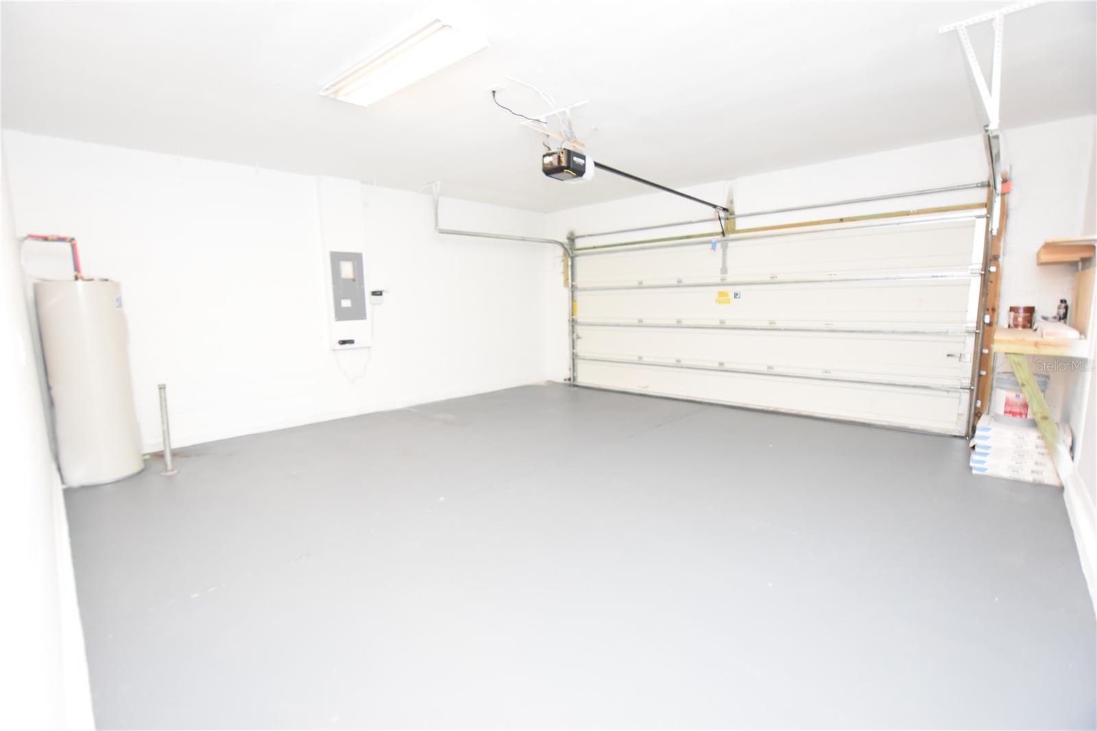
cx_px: 548
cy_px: 366
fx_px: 457
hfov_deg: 100.4
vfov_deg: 77.3
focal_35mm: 15
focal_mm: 10
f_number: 4
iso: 1250
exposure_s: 1/60
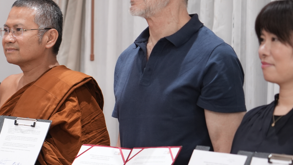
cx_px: 47
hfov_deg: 10.3
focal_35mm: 208
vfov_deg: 5.8
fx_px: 1616
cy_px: 94
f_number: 2.5
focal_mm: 85
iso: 800
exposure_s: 1/100
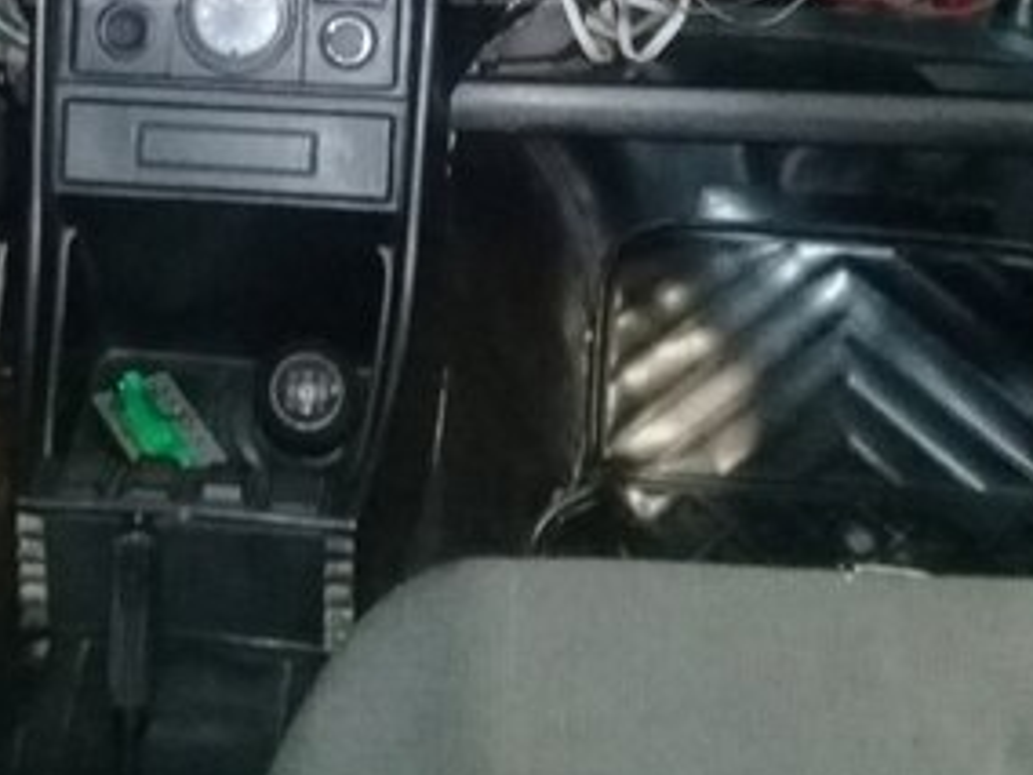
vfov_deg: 19.7
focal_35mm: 72
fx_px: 2149
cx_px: 193
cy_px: -49
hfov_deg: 26.5
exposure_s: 1/15
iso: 640
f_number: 2.2
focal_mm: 3.3
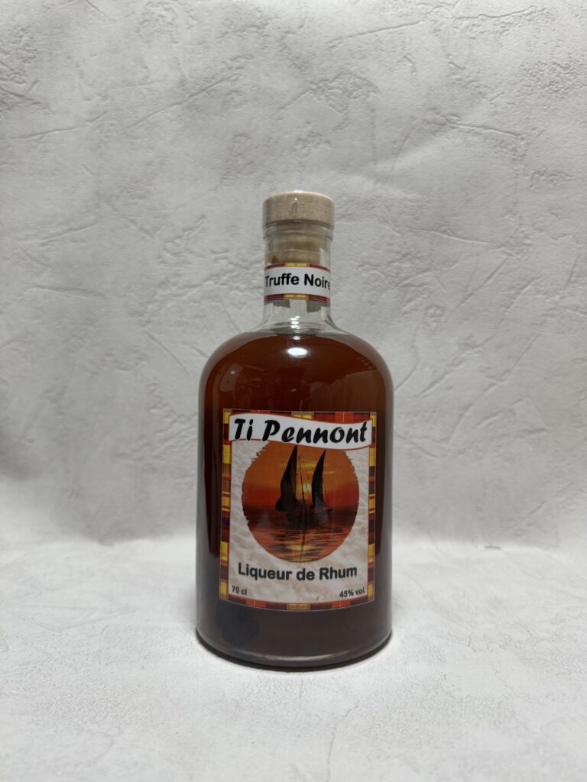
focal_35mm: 24
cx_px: 294
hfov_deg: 56.8
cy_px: 391
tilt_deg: -1.1
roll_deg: -0.6
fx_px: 543
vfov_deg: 71.6
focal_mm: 6.76
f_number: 1.78
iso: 160
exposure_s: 1/100
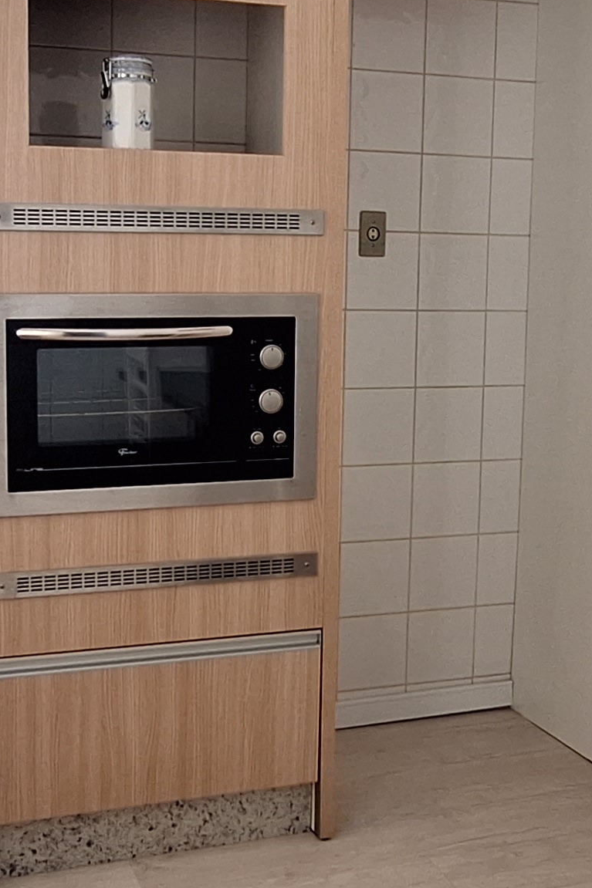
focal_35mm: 47
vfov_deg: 41.9
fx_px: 1160
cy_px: 417
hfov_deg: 28.6
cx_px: 295
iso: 64
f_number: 2.2
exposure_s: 1/40
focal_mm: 1.74
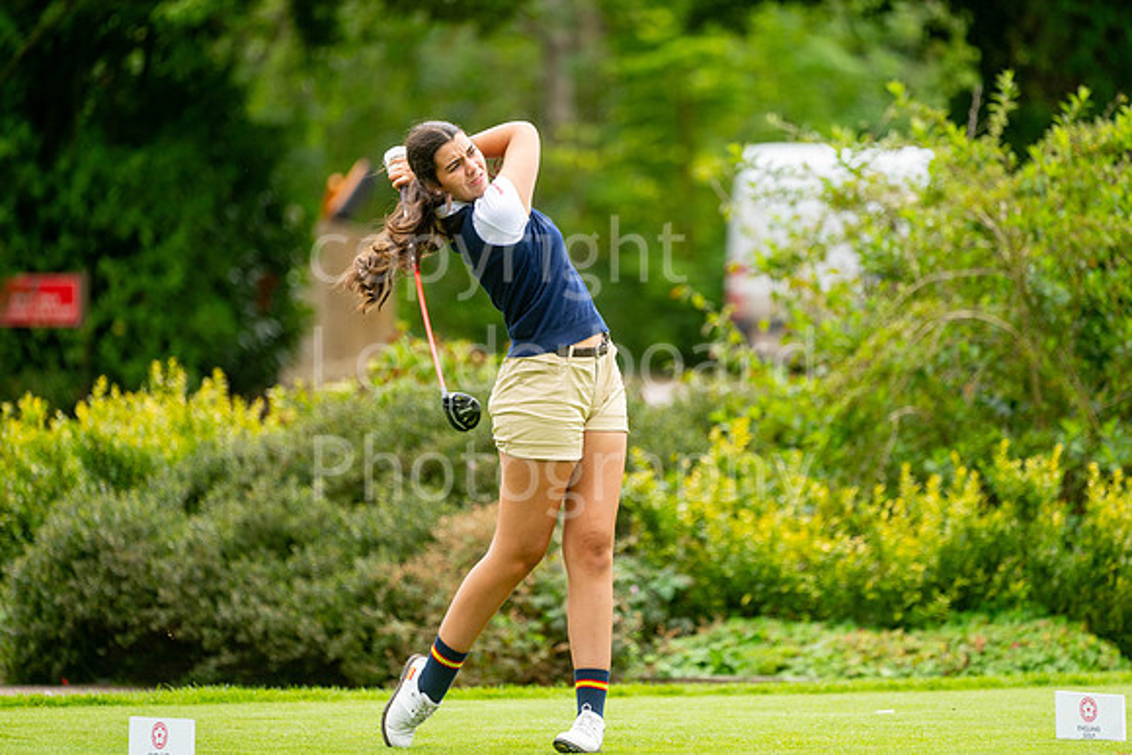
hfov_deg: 6.9
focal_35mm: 300
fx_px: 9435
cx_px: 566
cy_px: 378
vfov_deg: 4.6
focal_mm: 300
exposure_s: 1/1250
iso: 320
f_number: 4
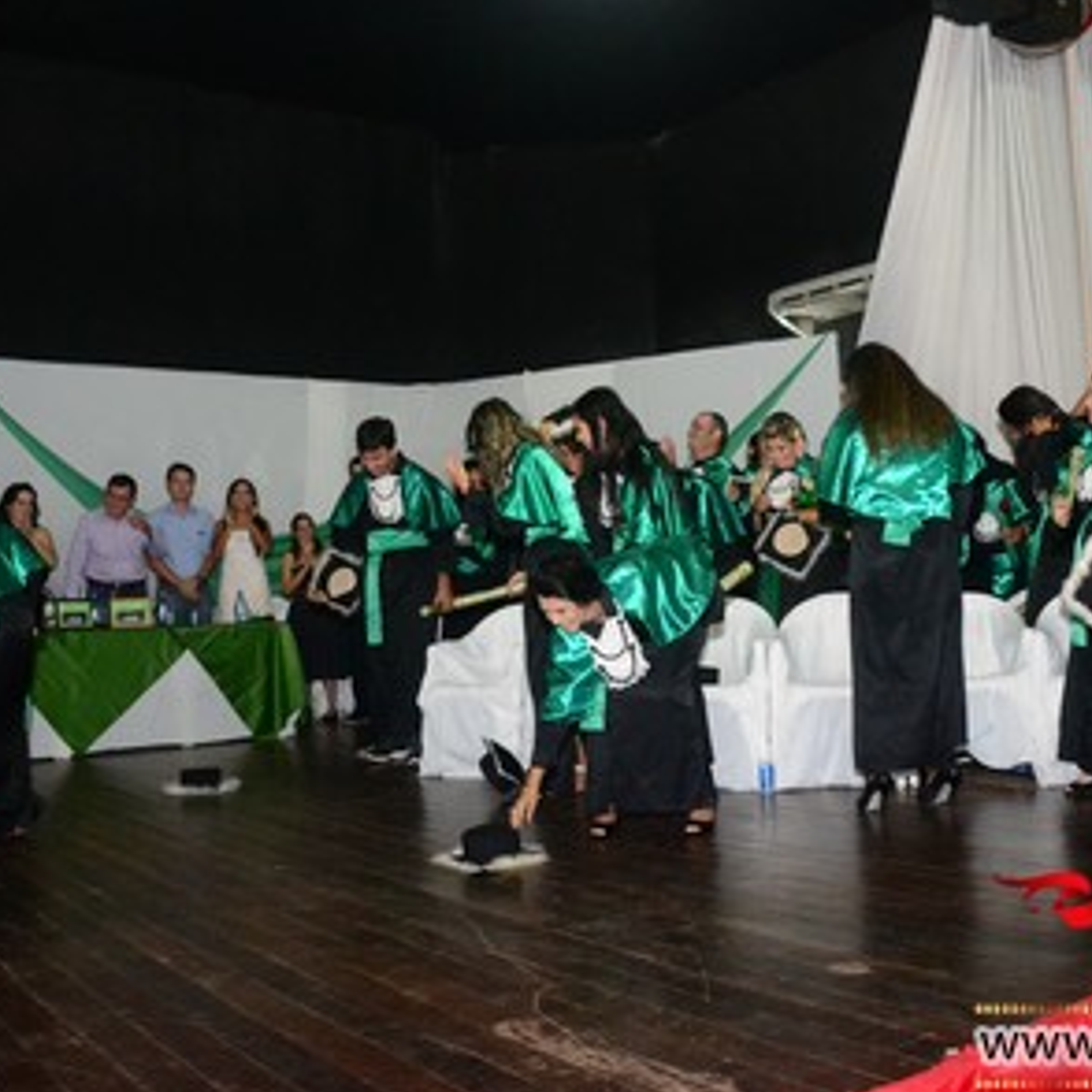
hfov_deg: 42.6
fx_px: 1392
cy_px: 550
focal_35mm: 39
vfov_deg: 42.8
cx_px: 665
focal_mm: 20
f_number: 5.6
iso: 3200
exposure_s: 1/80
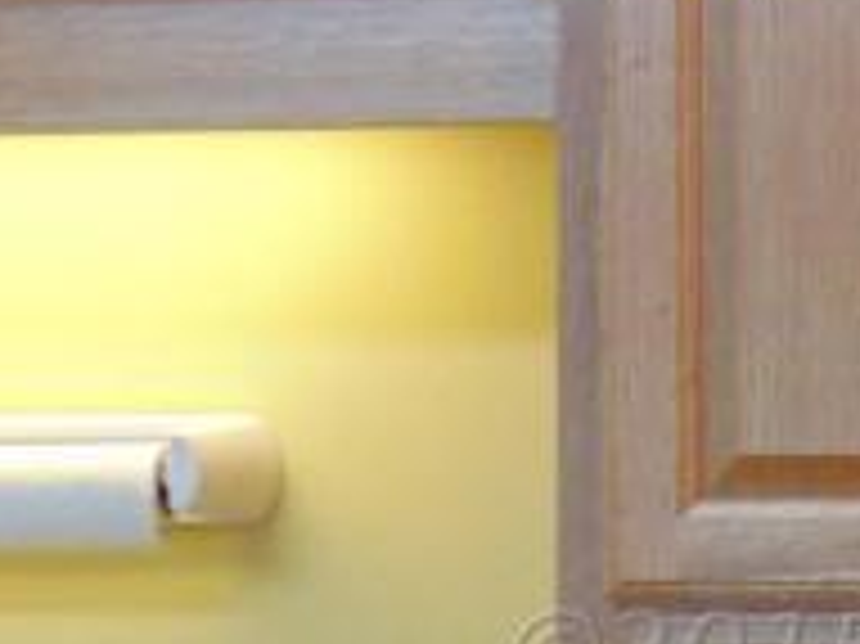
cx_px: 964
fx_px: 3327
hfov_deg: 14.4
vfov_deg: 10.9
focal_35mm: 134
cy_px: 653
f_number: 3
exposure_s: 1/30
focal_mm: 4.5
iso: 250
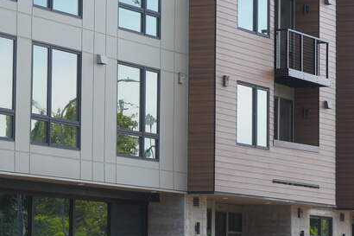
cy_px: 53
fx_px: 2015
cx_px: 145
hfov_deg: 10.0
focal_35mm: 205
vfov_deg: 6.7
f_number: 6.3
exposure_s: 1/125
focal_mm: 70
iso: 100
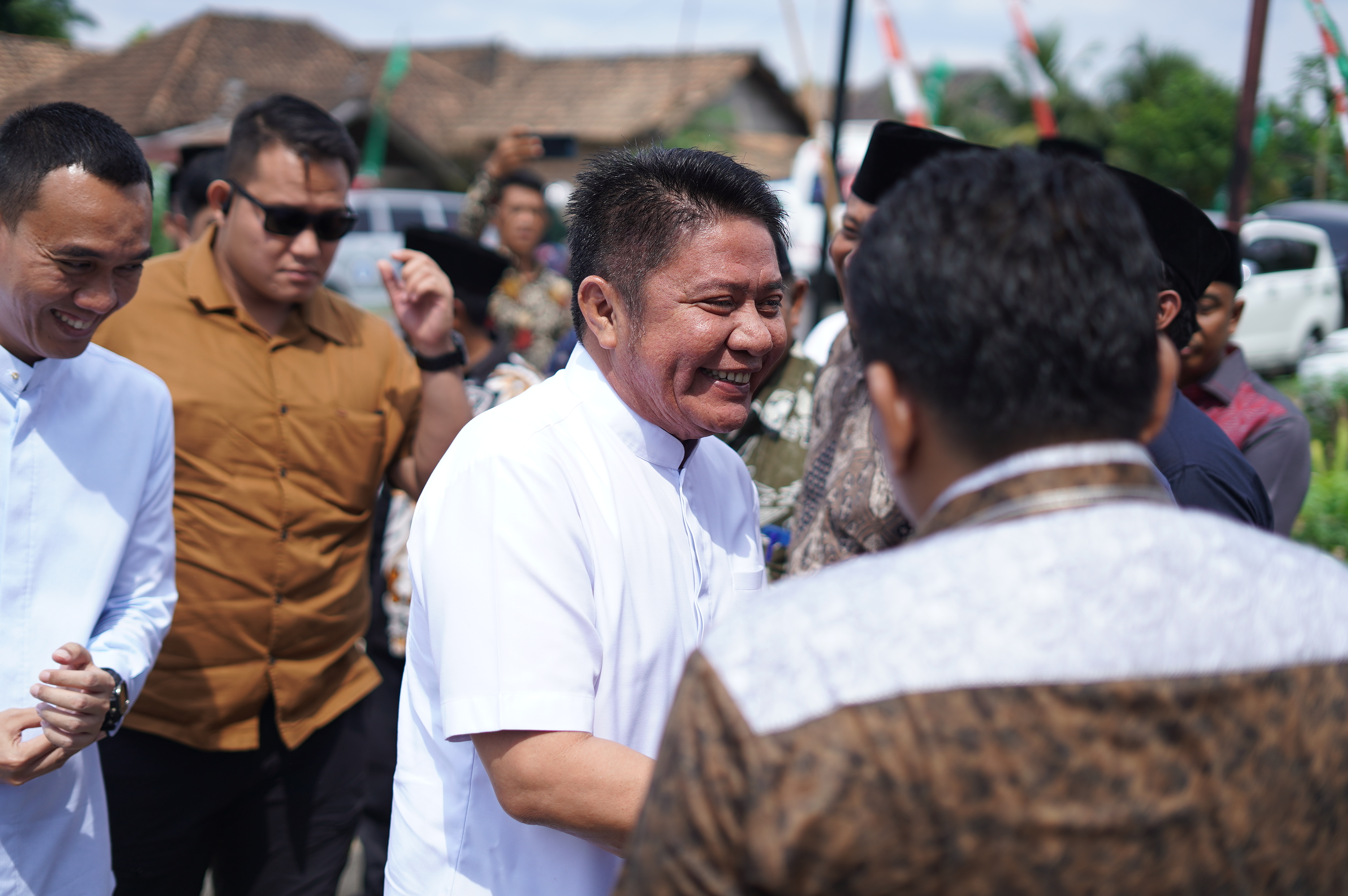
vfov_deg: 26.9
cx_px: 674
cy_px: 448
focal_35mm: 50
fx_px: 1871
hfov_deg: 39.6
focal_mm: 50
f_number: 2.2
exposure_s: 1/2500
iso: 160
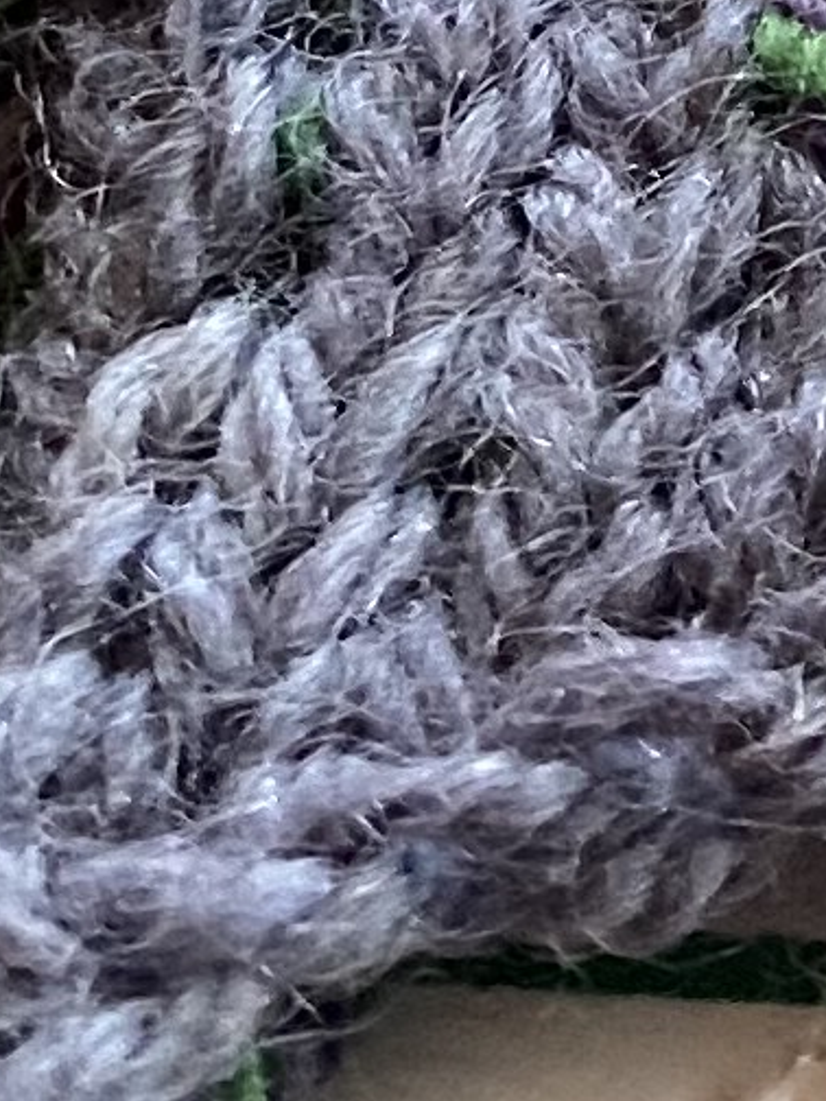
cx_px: 3101
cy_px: -642
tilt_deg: -56.0
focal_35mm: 208
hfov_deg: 6.1
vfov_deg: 9.2
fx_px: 6618
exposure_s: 1/60
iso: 320
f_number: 1.8
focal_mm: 4.25
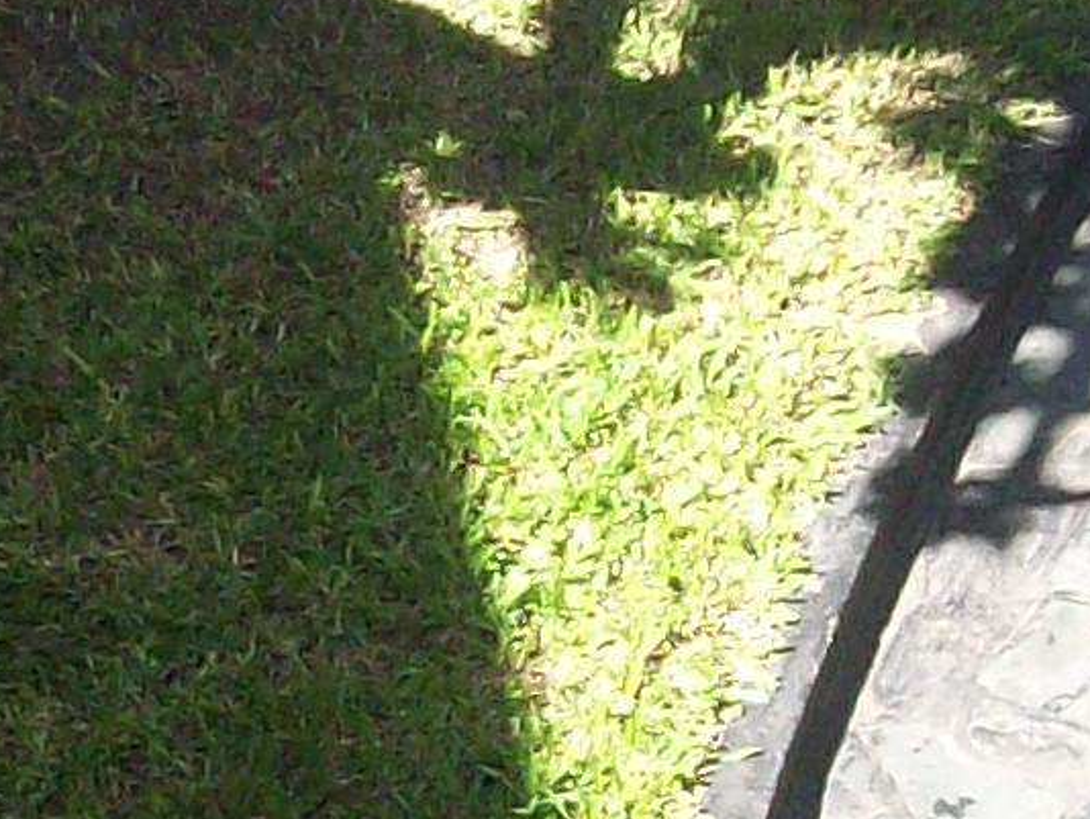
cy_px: 660
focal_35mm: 206
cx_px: 594
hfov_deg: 9.6
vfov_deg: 7.2
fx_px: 6490
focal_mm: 6
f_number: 2.7
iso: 80
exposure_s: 1/347
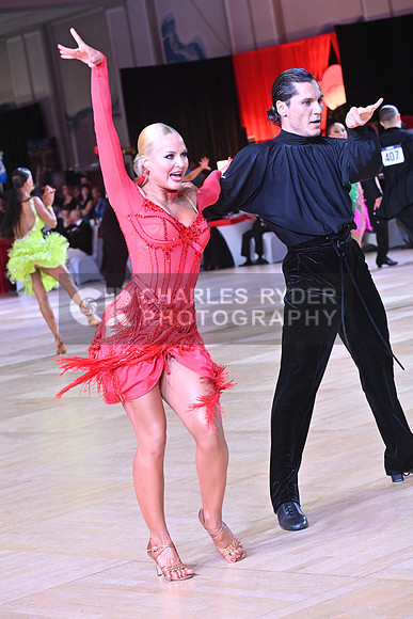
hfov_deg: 13.4
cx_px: 206
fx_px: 1754
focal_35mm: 102
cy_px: 310
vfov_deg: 20.0
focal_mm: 102
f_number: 7.1
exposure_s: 1/400
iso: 4000
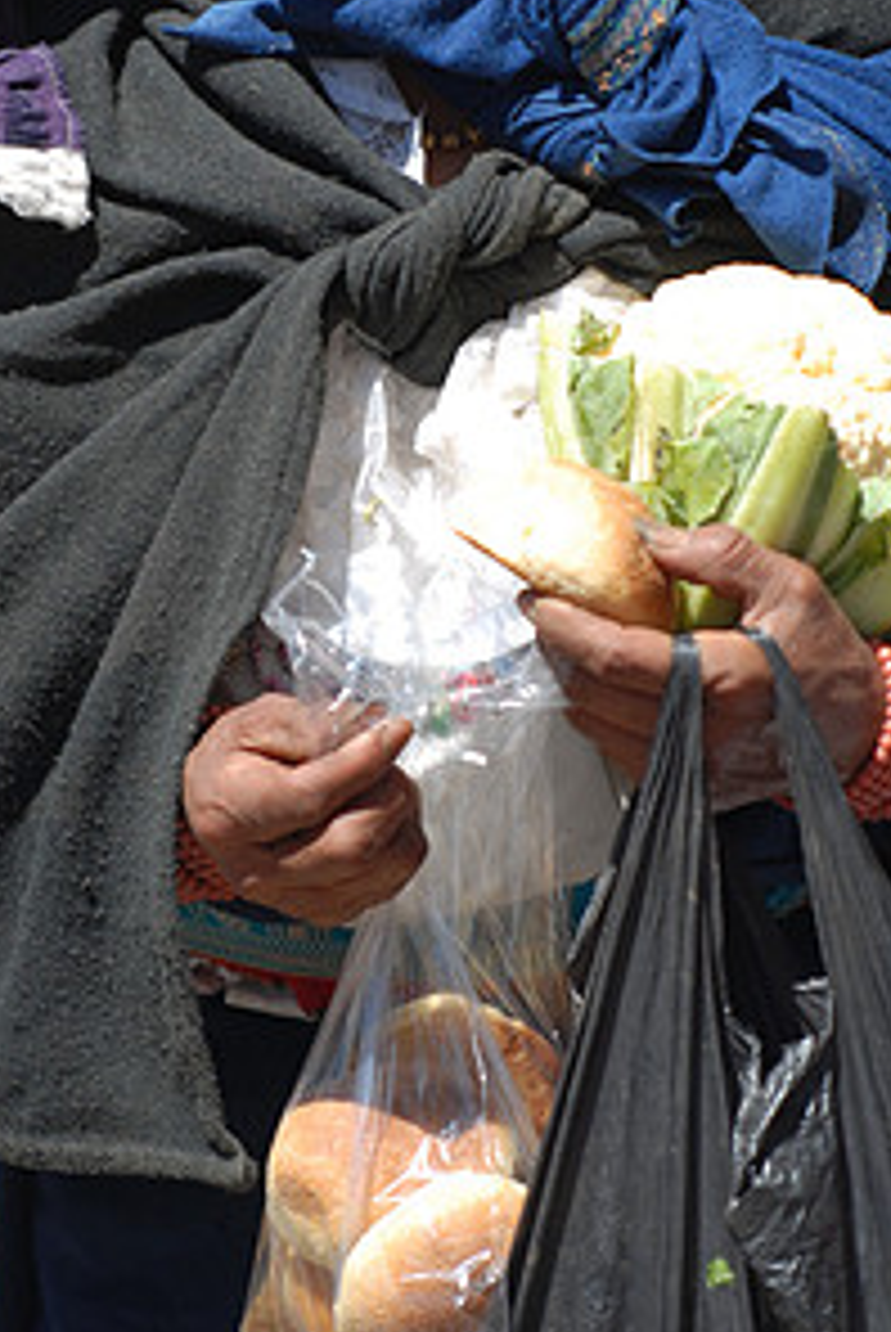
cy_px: 297
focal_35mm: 588
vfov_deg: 3.5
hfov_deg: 2.3
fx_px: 21777
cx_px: 270
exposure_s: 1/800
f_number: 3.2
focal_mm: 200
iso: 100
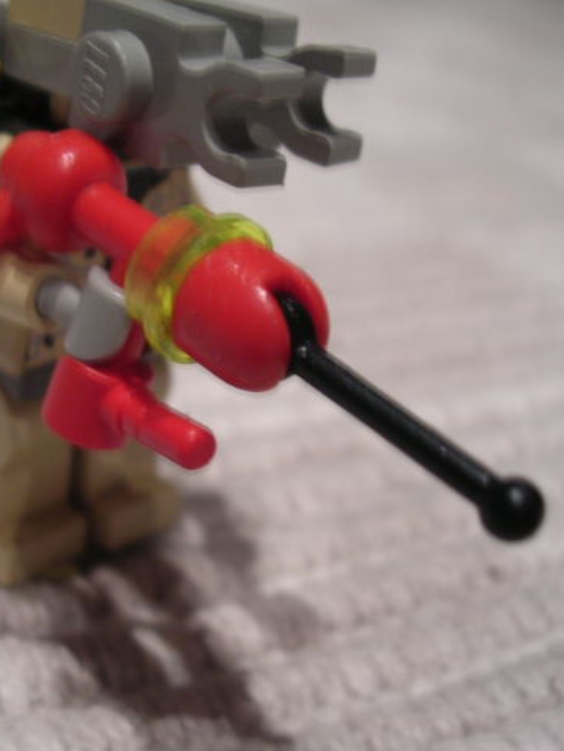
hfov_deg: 28.5
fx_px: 1107
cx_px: 211
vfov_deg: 37.5
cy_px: 376
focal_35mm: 51
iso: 100
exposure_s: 1/5
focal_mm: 5.8
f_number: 2.8
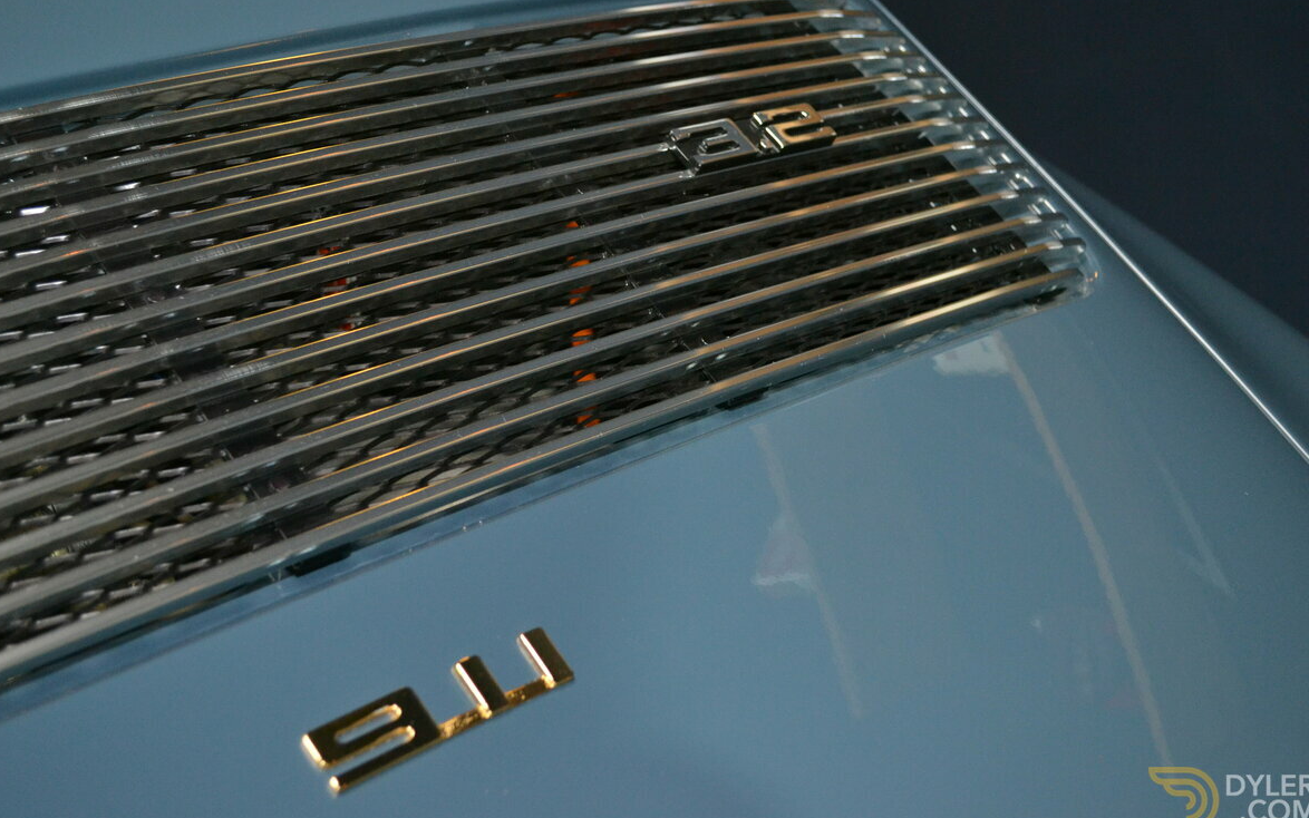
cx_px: 658
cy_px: 398
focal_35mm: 50
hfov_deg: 40.3
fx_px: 1784
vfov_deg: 25.8
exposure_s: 1/60
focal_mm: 32
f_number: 4.8
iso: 2000
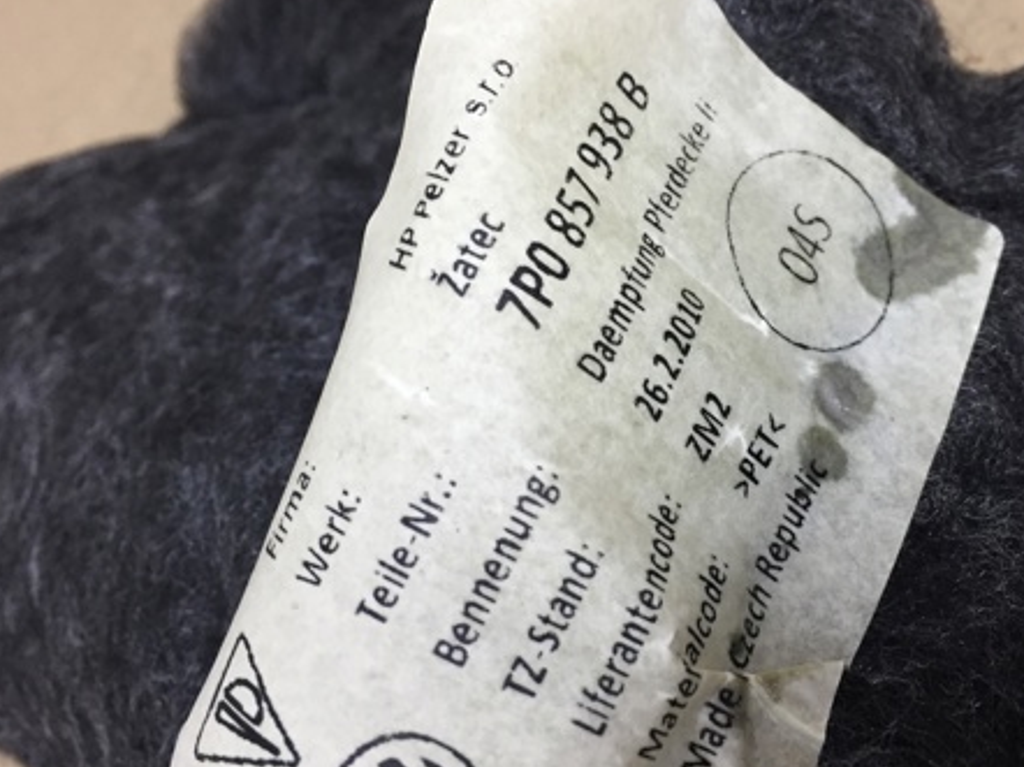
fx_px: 1242
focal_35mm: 42
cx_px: 577
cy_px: 387
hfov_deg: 44.7
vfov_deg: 34.3
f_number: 2.2
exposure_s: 1/33
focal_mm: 4.15
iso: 64
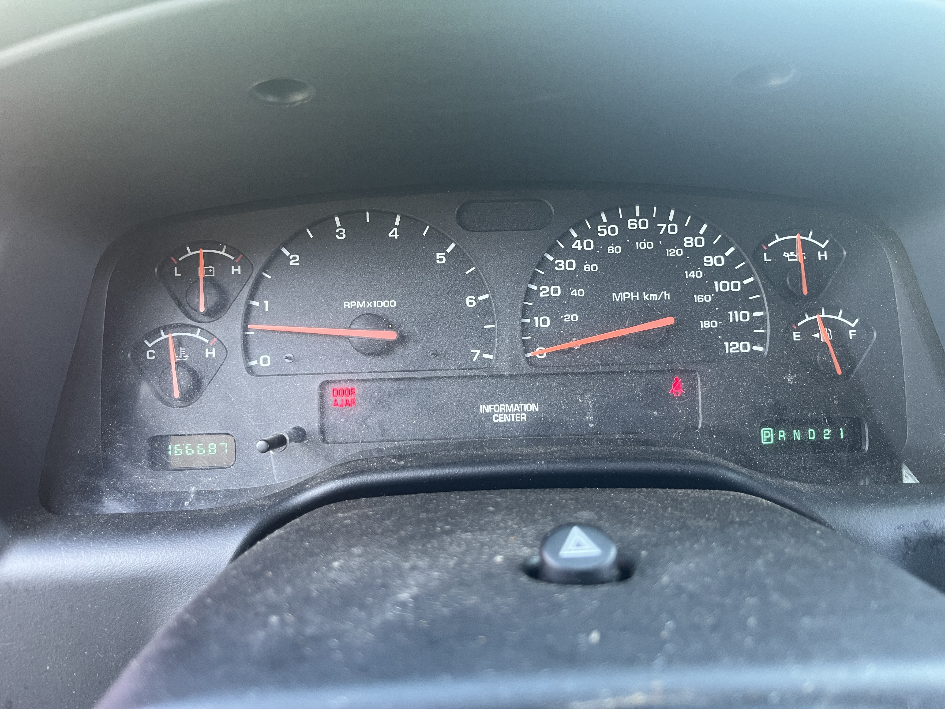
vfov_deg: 53.1
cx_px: 472
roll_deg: +1.3
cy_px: 354
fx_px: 710
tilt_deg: -25.4
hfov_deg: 67.3
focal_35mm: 26
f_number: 1.6
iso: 125
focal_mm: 5.1
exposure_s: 1/82
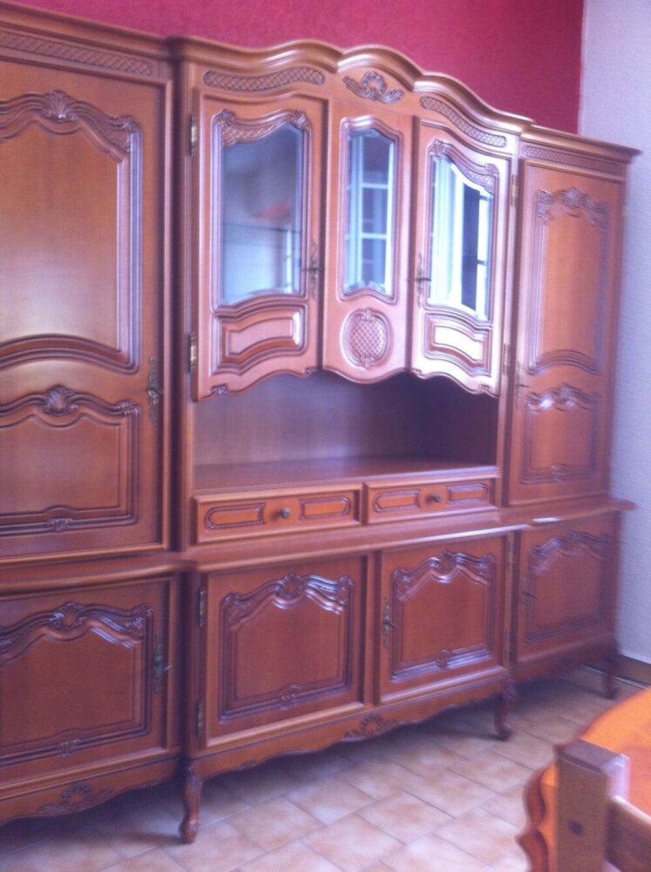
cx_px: 326
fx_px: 880
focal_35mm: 35
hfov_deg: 40.6
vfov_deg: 52.7
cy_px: 436
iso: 100
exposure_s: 1/15
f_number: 2.8
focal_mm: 3.85
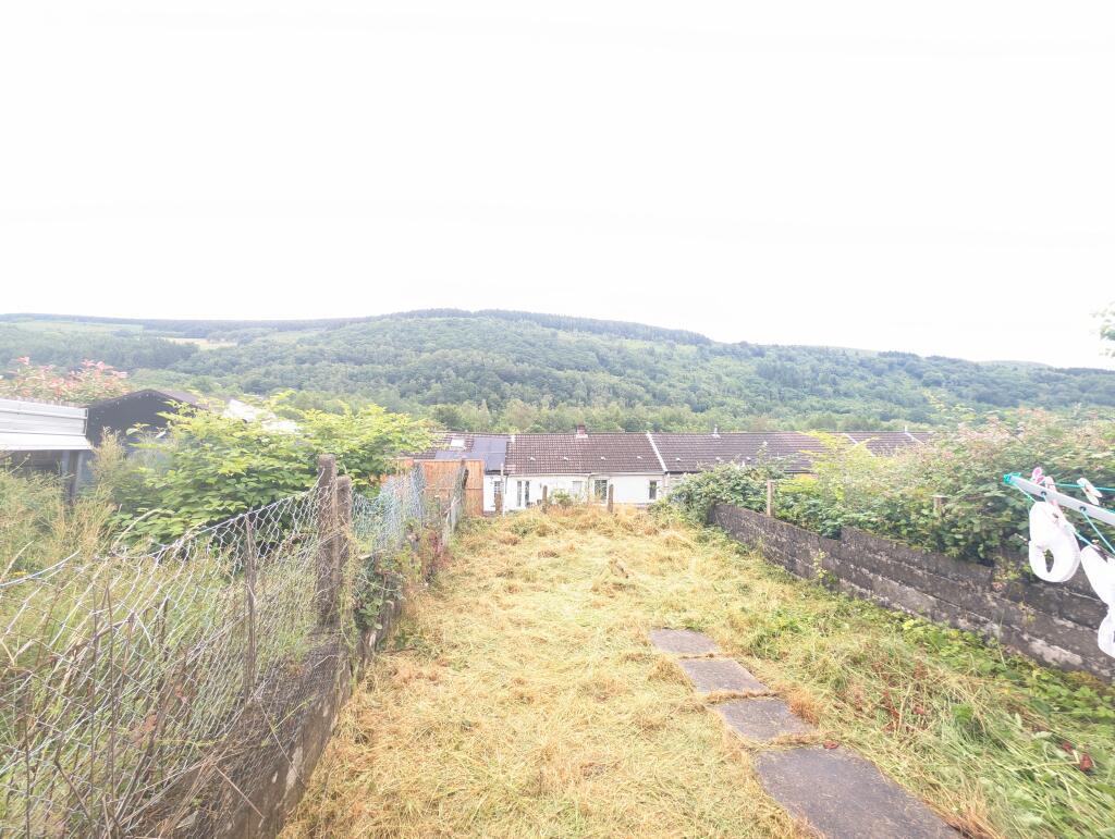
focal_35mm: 12
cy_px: 420
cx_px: 558
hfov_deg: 110.5
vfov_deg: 94.6
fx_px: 387
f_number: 1.95
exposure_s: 1/48.3
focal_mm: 2.23
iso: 52
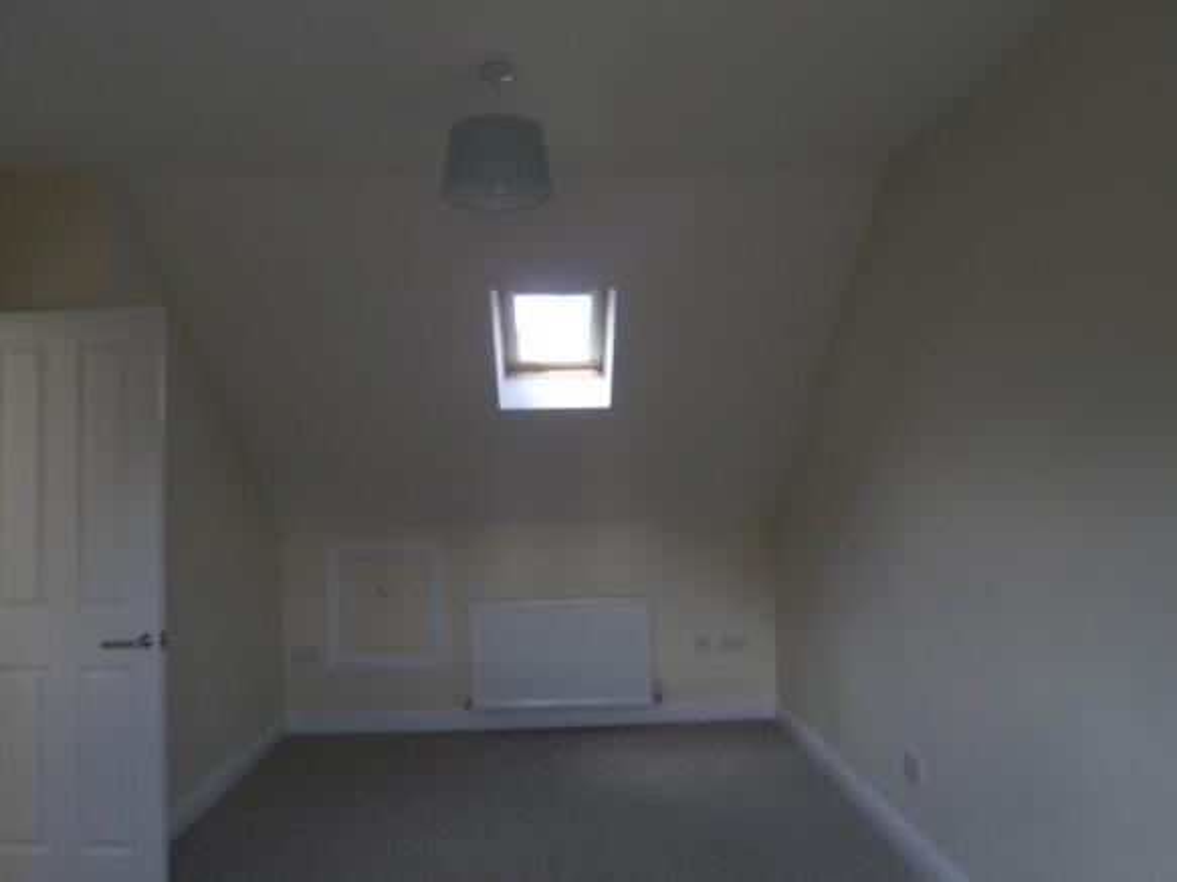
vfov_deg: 53.0
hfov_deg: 67.3
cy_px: 441
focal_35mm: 26
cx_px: 588
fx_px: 884
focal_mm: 4.7
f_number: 2.8
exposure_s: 1/80
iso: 80
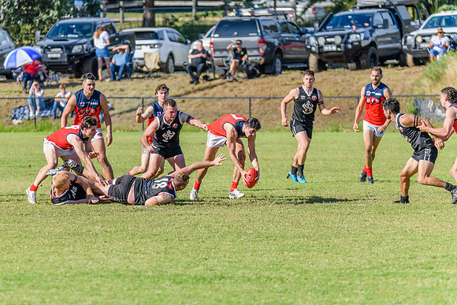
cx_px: 178
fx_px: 5474
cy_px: 125
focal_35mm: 431
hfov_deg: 4.8
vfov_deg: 3.2
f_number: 7.1
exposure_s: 1/2000
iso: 800
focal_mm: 350
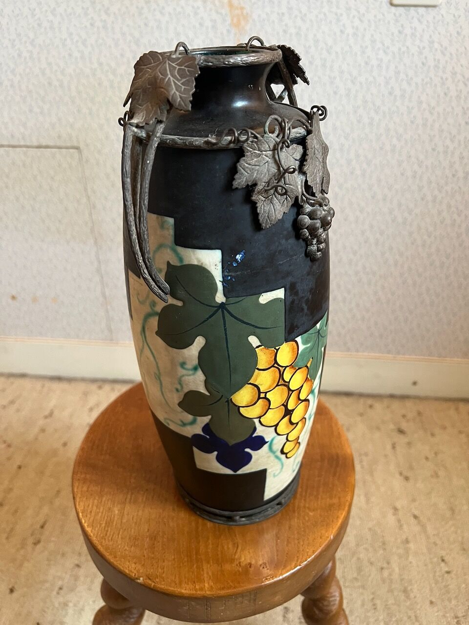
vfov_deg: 67.3
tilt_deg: -32.8
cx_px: 234
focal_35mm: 26
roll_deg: +0.5
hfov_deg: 53.1
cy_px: 312
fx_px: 470
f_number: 1.5
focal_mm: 5.7
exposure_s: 1/50
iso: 400
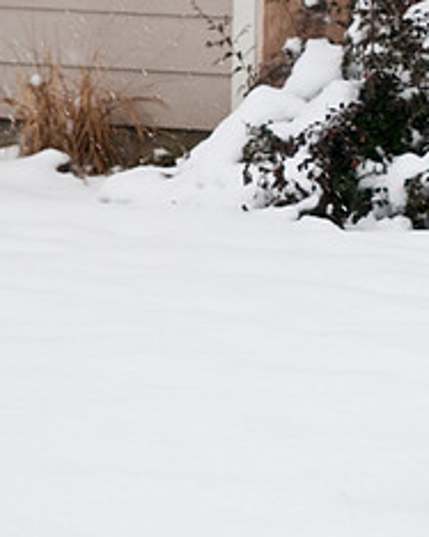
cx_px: 626
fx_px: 2763
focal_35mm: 174
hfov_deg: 8.7
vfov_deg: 11.1
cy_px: 231
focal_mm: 50
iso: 100
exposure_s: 1/200
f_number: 4
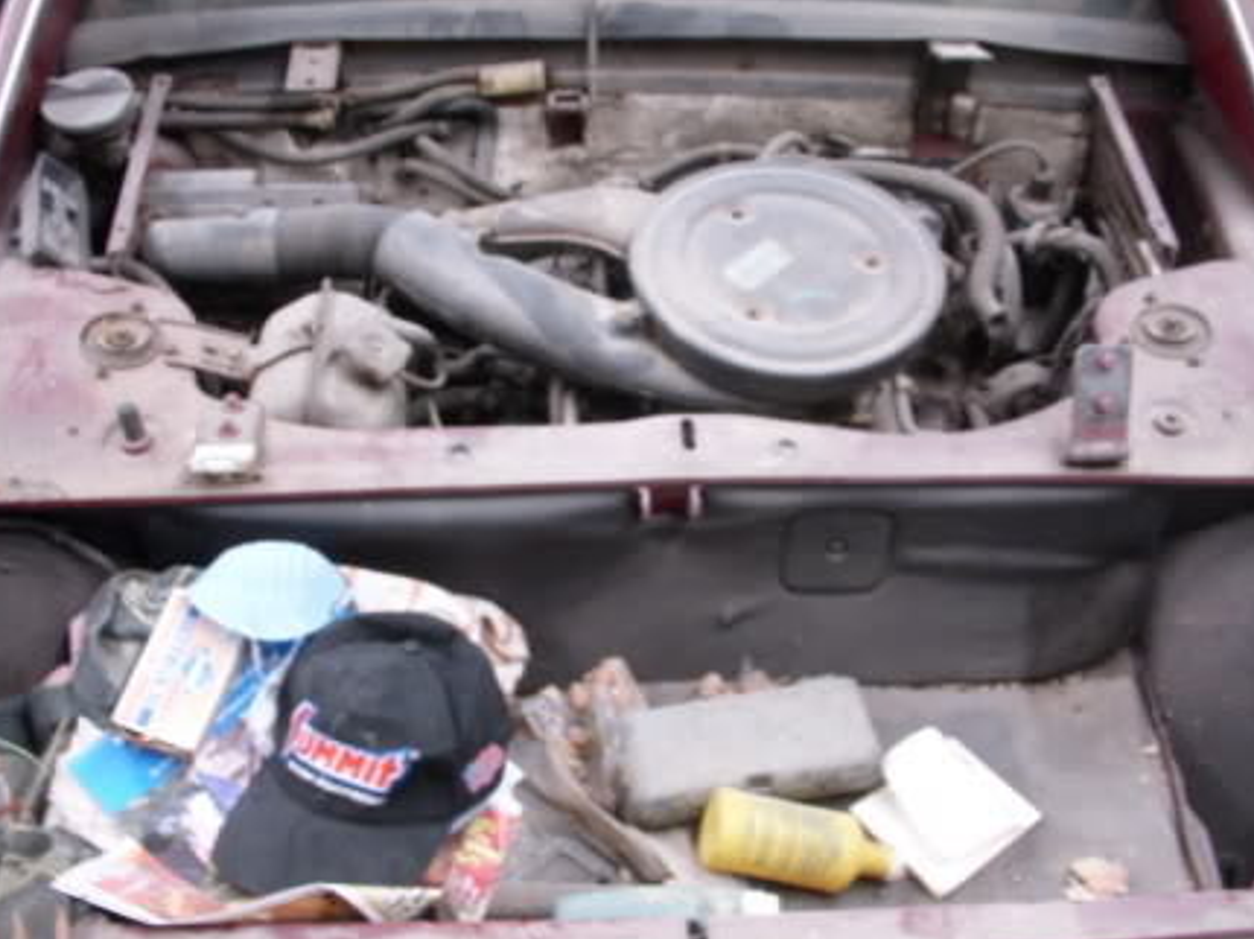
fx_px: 1557
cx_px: 624
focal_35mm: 43
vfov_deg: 33.6
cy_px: 503
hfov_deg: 43.9
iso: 200
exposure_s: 1/10
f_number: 3.3
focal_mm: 6.3
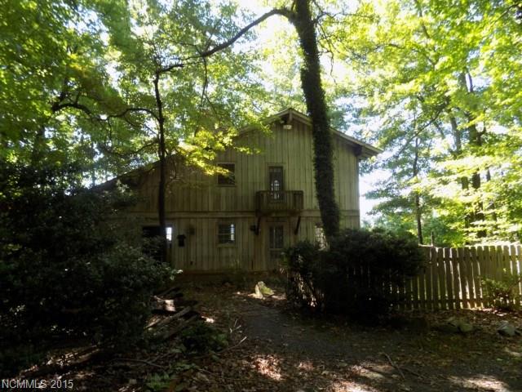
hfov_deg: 73.9
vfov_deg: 58.9
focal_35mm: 23
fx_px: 347
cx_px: 261
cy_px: 196
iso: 80
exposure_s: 1/40
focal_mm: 4
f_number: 3.1
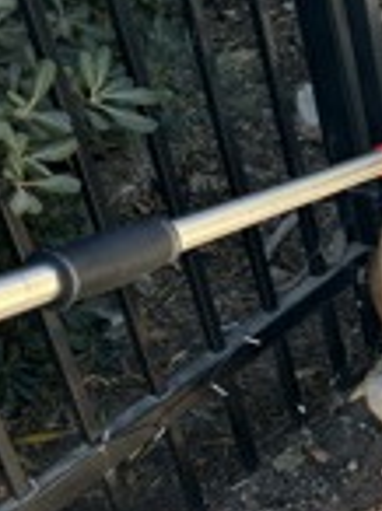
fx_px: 1107
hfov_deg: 18.9
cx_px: 412
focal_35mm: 75
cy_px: 354
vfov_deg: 25.8
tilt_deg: -31.3
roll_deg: +13.9
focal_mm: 5.7
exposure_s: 1/646
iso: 50
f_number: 1.5
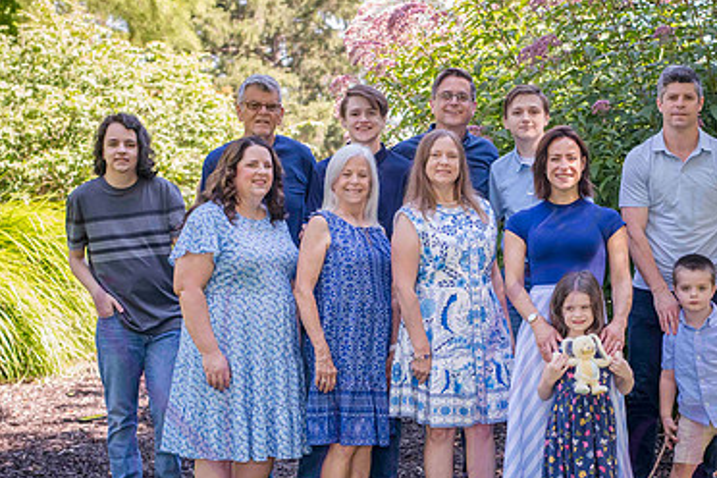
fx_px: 1553
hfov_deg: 26.0
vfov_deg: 17.5
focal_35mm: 78
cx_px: 420
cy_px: 304
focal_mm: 50
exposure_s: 1/320
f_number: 3.5
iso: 400
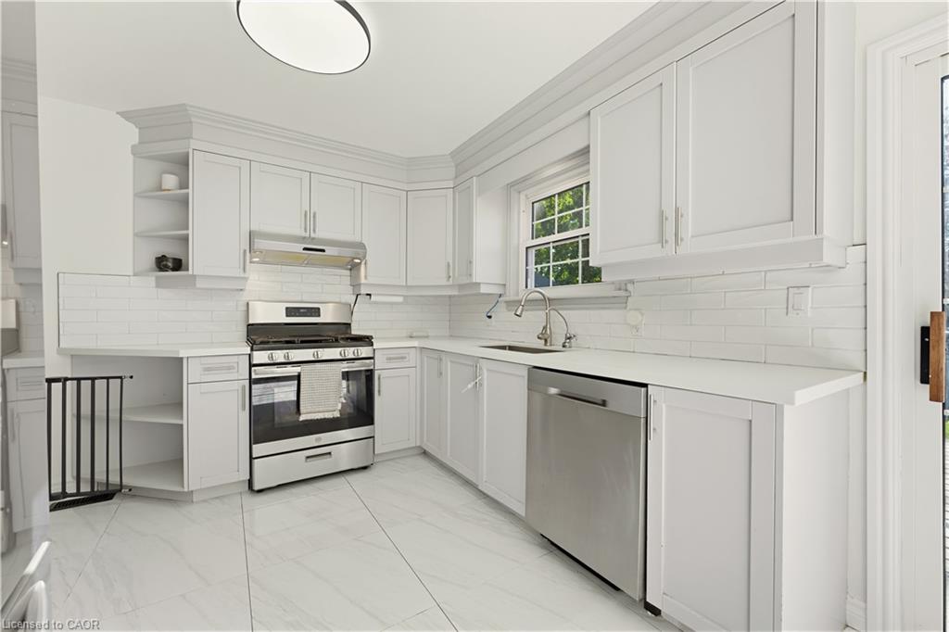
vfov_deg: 78.4
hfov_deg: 101.5
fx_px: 387
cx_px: 474
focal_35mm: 15
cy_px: 316
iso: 400
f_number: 8
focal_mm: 14.7
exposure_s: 1/30
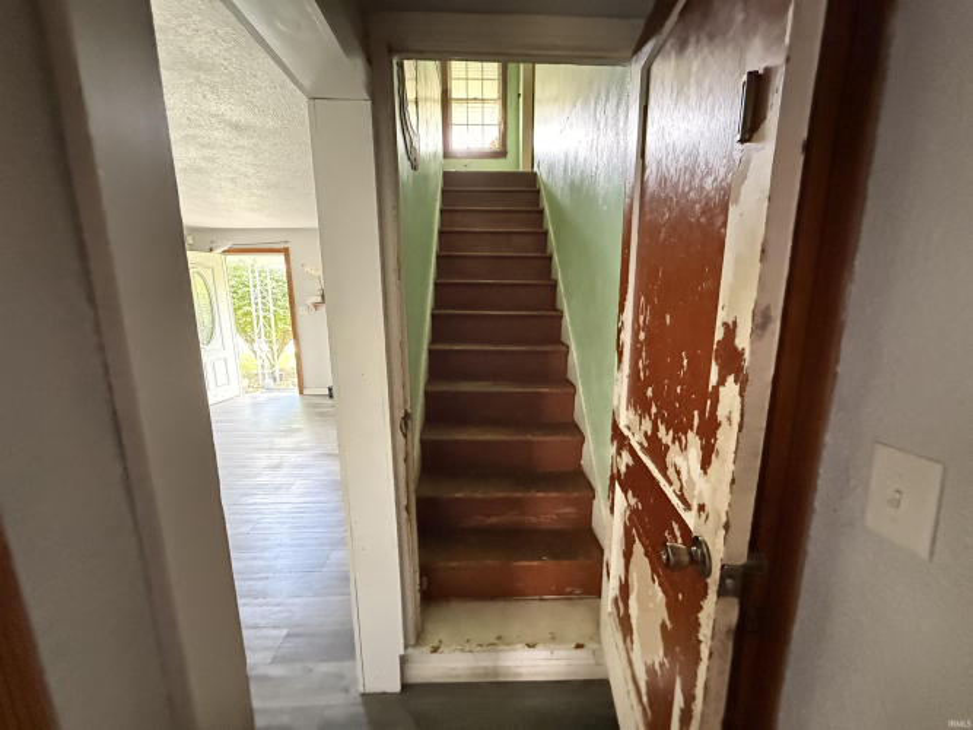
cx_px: 486
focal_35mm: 14
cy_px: 365
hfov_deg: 102.1
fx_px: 393
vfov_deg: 85.7
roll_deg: +0.4
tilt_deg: -10.1
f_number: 2.2
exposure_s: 1/60
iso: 1250
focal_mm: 2.22
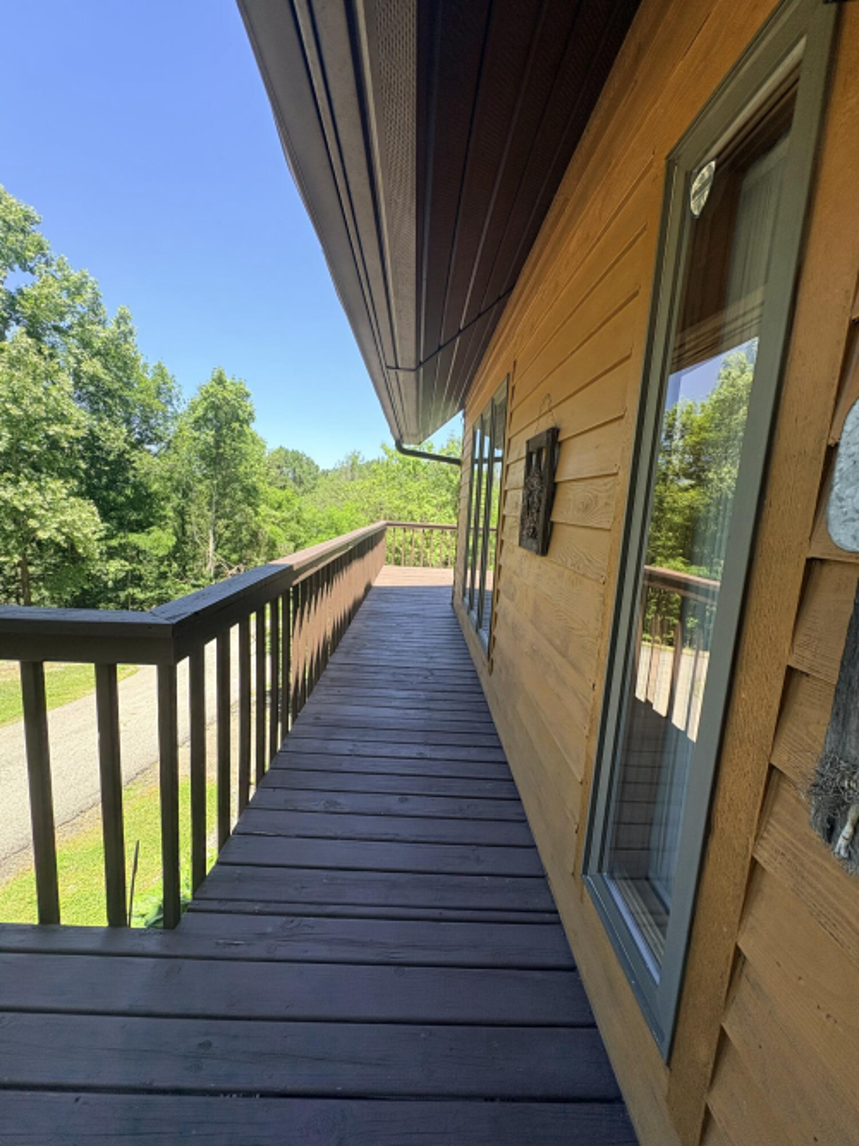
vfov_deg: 102.1
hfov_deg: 85.7
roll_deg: -3.2
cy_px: 573
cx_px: 430
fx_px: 463
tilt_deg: -7.8
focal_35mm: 14
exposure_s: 1/440
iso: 64
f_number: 2.2
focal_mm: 2.22
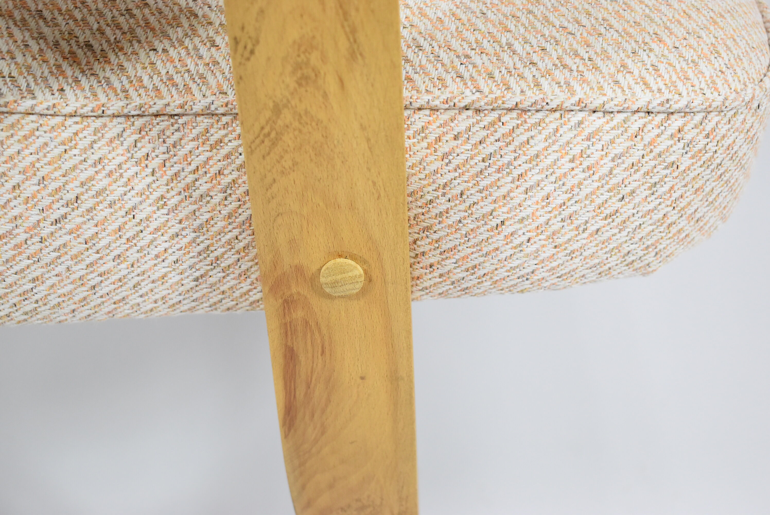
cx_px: 385
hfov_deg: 36.8
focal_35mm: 54
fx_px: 1156
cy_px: 258
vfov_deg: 25.1
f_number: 4.8
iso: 1400
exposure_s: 1/125
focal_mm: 36
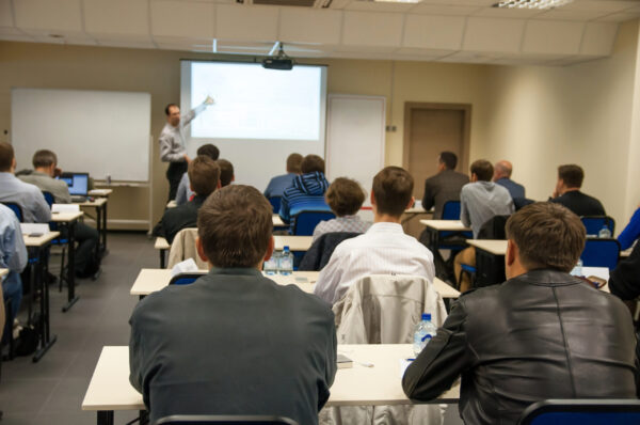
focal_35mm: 48
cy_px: 212
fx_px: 852
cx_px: 320
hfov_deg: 41.2
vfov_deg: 28.0
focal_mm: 32
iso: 1000
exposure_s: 1/160
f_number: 2.8
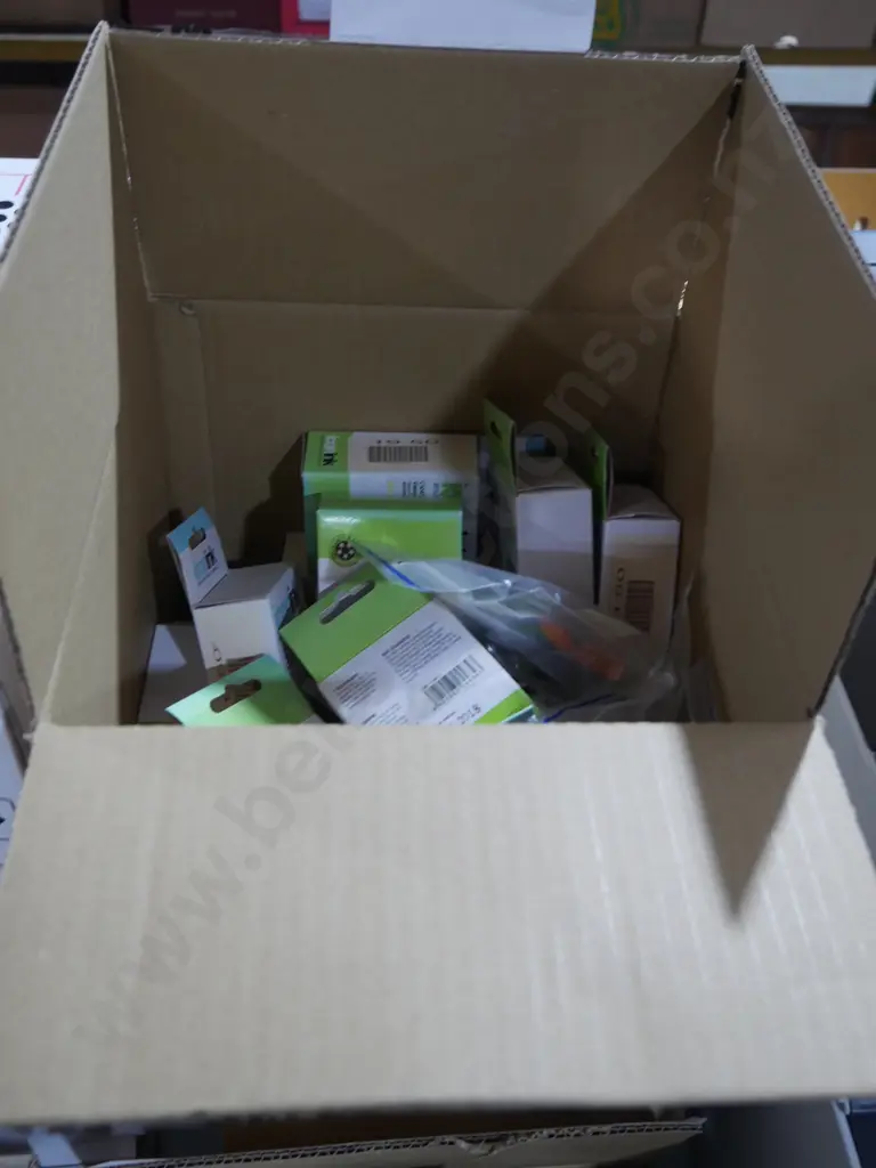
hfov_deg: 37.7
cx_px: 438
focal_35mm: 38
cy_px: 584
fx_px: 1282
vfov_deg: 49.0
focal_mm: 19
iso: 640
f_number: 4.1
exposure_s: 1/60
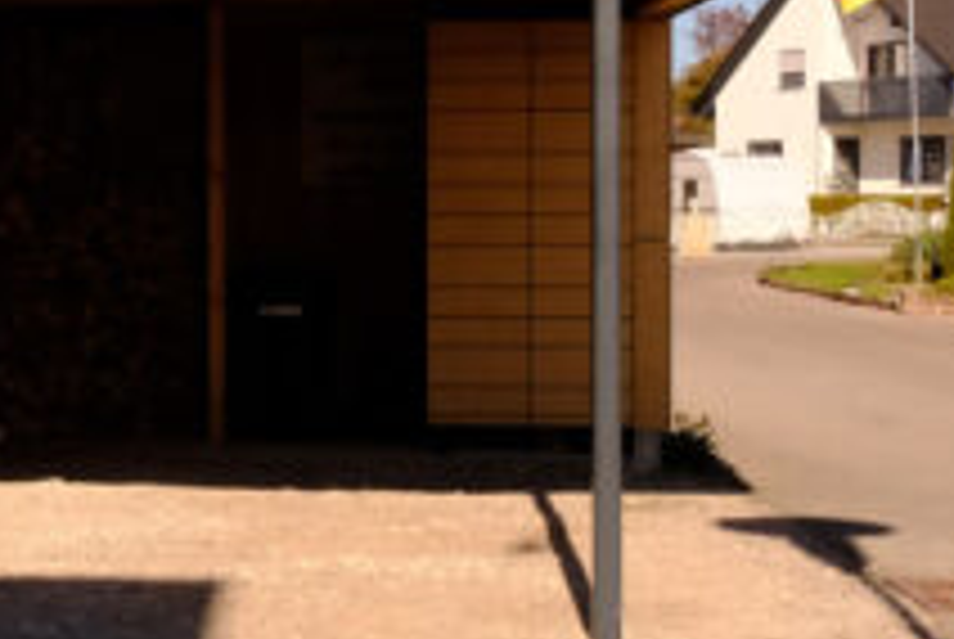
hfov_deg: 20.4
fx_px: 2494
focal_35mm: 94
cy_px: 63
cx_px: -166
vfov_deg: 14.4
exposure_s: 1/2000
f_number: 10
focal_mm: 17.5
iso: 1600
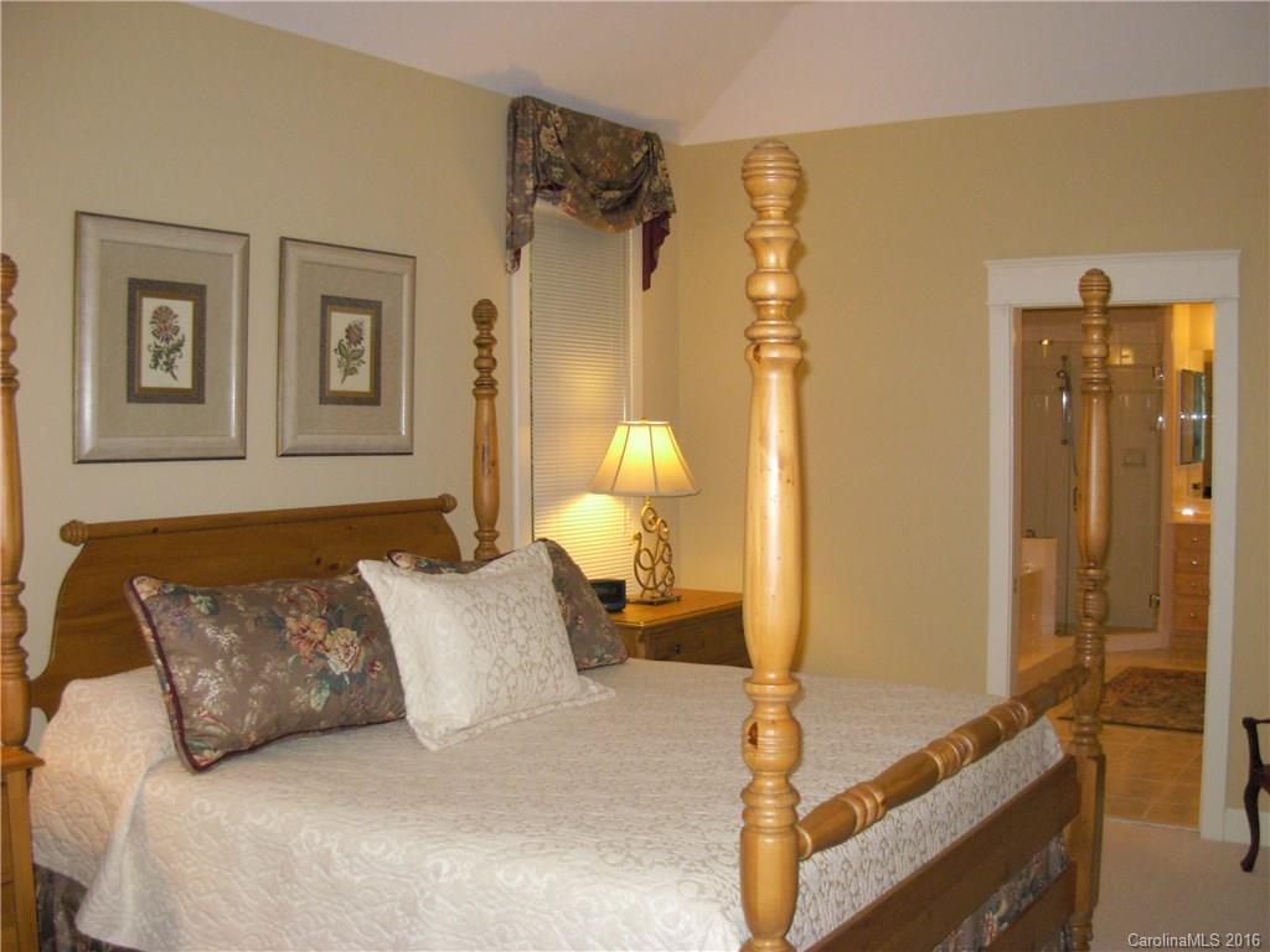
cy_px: 476
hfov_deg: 49.0
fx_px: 1394
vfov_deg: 37.7
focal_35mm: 38
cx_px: 635
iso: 388
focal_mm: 6.3
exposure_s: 1/111
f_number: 2.9
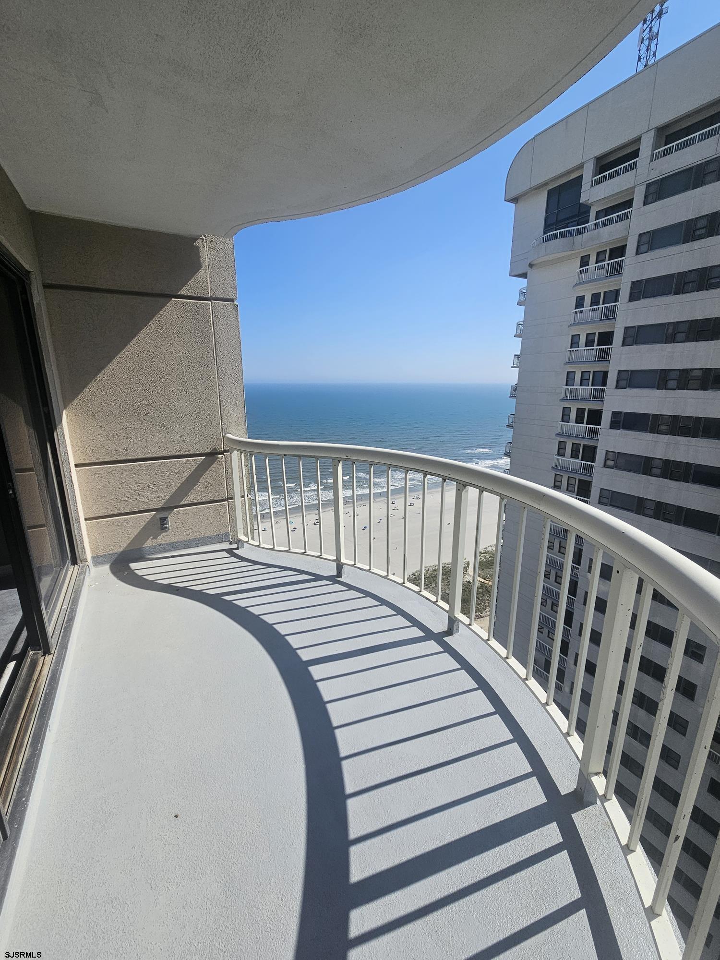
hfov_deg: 89.9
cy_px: 480
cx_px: 360
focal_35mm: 13
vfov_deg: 106.2
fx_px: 361
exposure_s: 1/3409
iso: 50
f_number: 2.2
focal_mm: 2.2
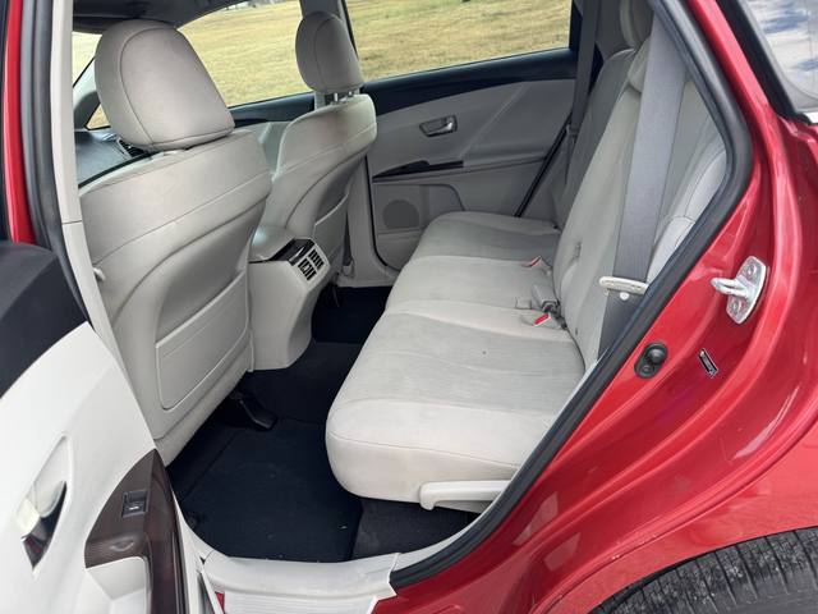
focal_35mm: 24
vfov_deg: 56.8
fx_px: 567
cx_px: 409
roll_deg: +9.0
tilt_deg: -27.8
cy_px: 307
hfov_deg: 71.6
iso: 64
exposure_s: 1/185
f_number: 1.78
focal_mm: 6.76
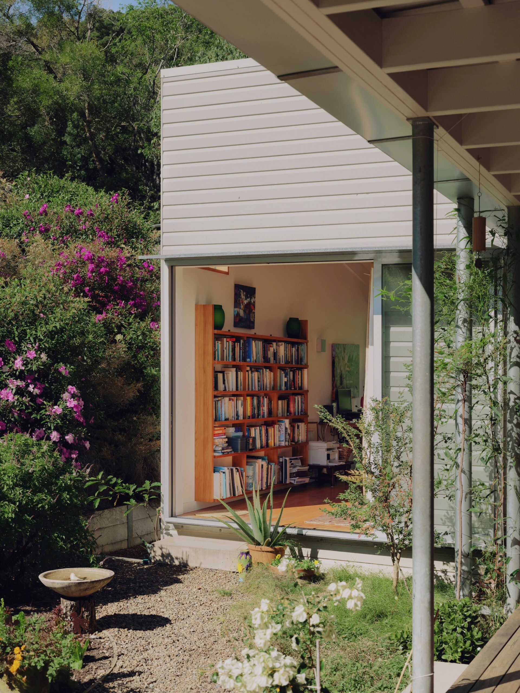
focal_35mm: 48
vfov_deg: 39.7
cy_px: 346
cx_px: 260
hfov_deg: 30.3
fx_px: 961
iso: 100
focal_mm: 60.7
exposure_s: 1/100
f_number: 7.1
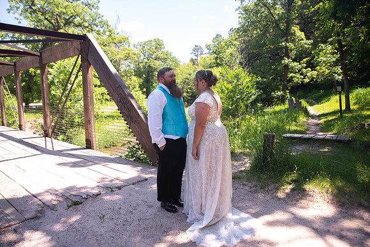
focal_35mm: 24
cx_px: 185
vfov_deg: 53.2
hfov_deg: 73.7
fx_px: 247
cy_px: 124
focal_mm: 24
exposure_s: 1/125
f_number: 3.5
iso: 31
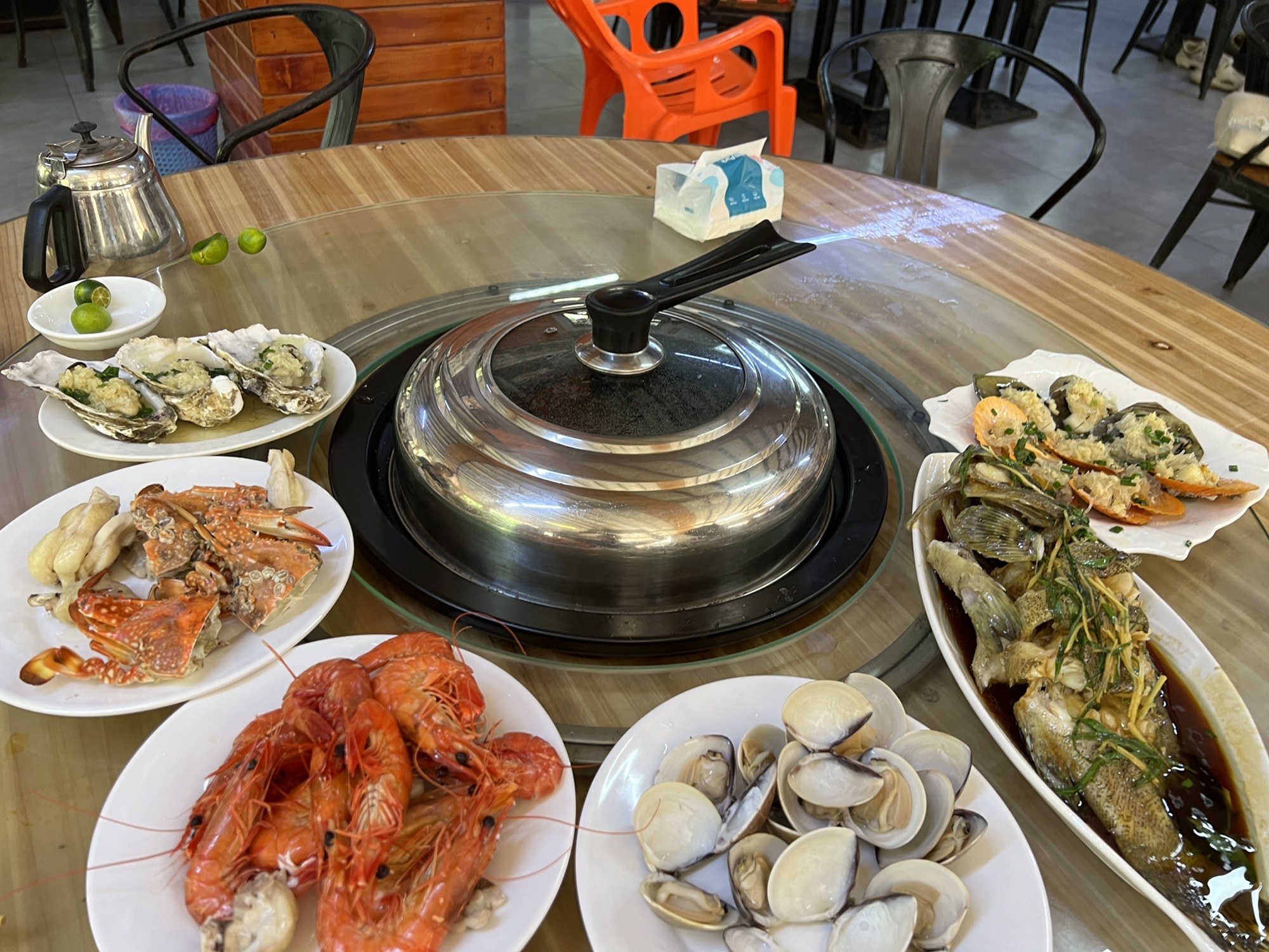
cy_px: 476
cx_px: 634
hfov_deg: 67.3
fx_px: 953
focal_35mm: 26
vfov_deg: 53.1
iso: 80
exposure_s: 1/50
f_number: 1.5
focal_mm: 5.7
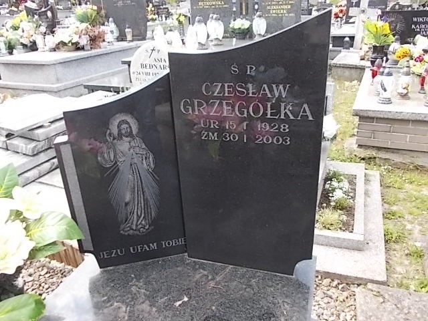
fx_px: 346
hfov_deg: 63.4
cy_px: 160
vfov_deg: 49.7
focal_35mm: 28
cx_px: 214
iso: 80
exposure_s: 1/160
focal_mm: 4
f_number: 2.7
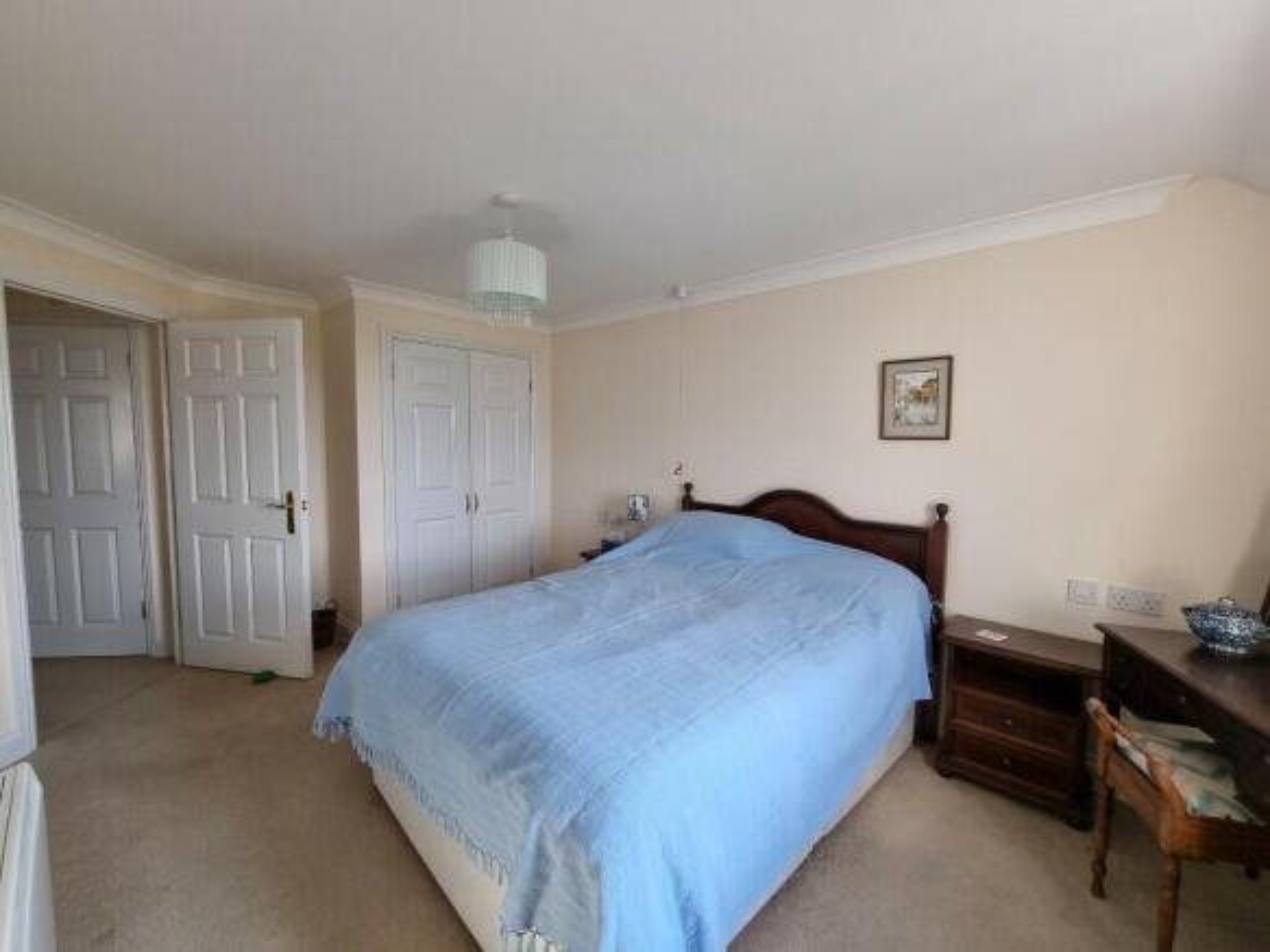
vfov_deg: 89.9
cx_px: 635
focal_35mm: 13
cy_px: 476
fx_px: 477
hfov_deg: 106.2
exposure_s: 1/100
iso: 80
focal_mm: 2.2
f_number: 2.2
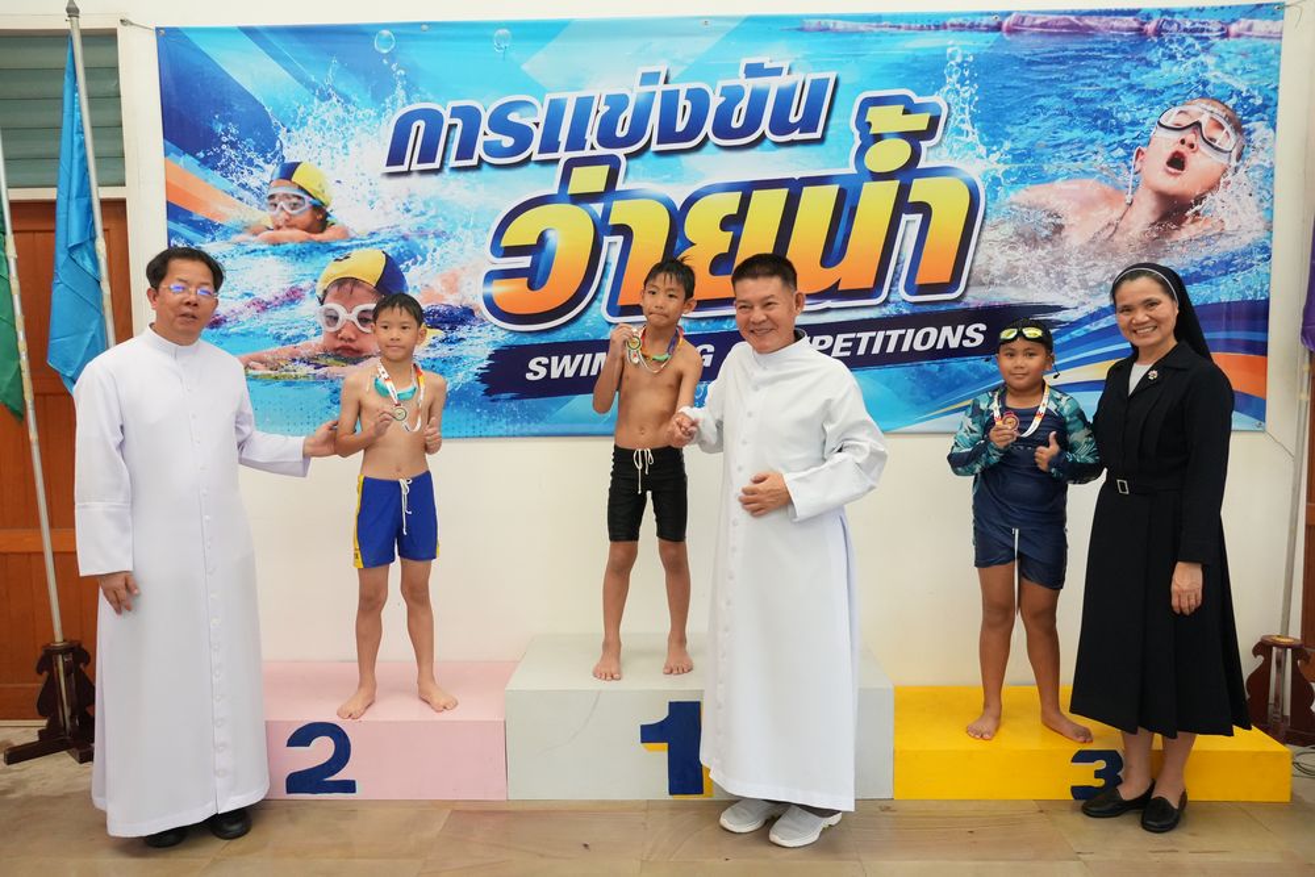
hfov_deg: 67.4
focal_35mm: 27
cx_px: 658
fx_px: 986
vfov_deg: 47.9
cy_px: 438
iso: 3200
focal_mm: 18
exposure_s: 1/320
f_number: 5.6
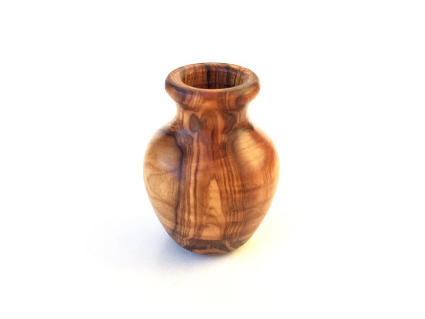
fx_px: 356
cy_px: 160
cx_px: 212
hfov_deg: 61.7
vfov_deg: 48.2
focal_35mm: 29
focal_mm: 4.15
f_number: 2.2
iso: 32
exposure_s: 1/494
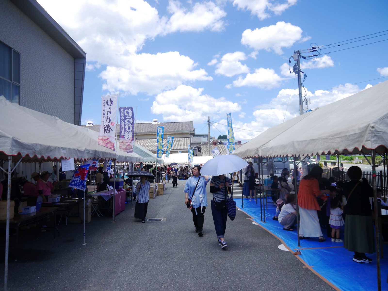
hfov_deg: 63.4
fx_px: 314
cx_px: 194
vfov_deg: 49.7
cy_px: 146
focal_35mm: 28
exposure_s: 1/1300
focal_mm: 14
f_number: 3.5
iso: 160
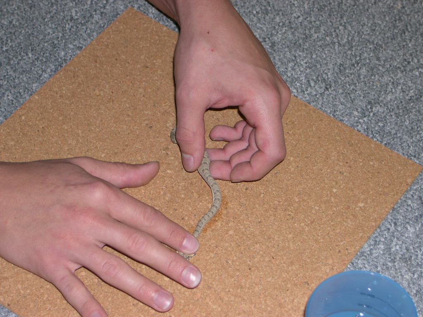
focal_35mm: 114
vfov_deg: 13.0
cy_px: 158
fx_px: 1393
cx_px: 212
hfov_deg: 17.3
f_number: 4.9
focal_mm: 24
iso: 100
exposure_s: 1/60
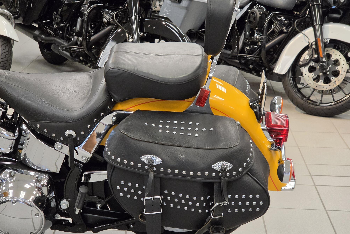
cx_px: 175
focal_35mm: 72
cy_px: 129
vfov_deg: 18.9
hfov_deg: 28.1
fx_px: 700
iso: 320
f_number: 2.4
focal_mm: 7
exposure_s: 1/120
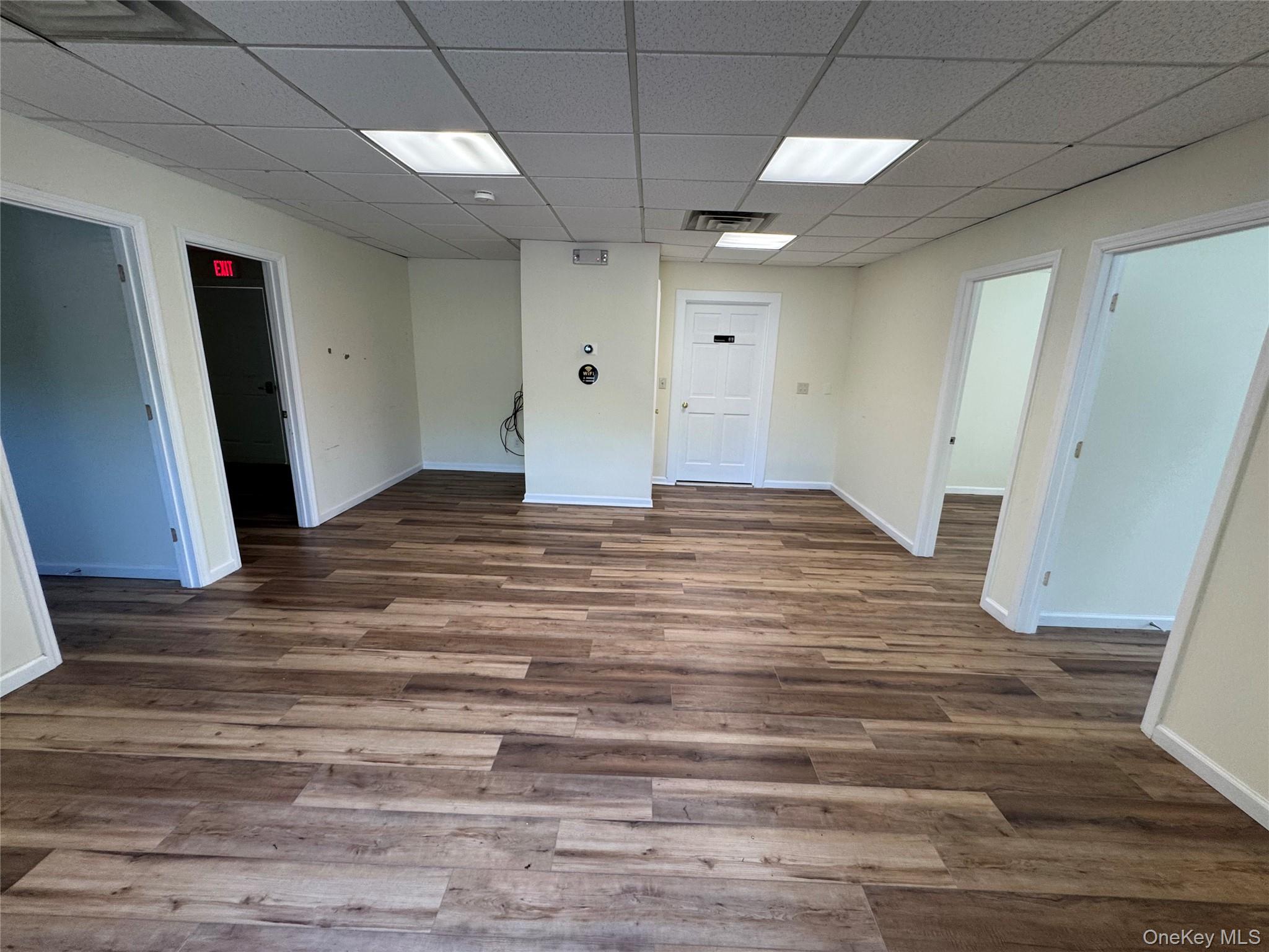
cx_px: 634
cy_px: 476
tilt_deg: -14.5
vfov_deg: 85.7
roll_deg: -0.8
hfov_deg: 102.1
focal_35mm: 14
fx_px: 513
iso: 160
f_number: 2.2
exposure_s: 1/120
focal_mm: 2.22
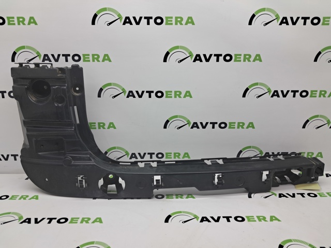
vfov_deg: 51.3
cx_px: 166
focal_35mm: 27
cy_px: 124
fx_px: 258
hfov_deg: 65.4
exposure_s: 1/100
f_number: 1.8
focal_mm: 4
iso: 50
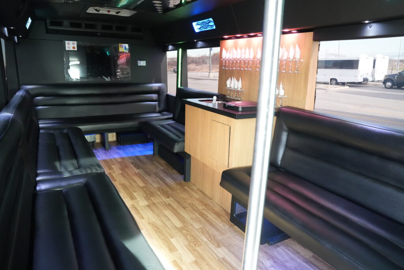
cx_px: 202
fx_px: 269
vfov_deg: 53.1
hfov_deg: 73.7
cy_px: 135
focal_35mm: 24
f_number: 6.3
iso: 8000
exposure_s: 1/60
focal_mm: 24
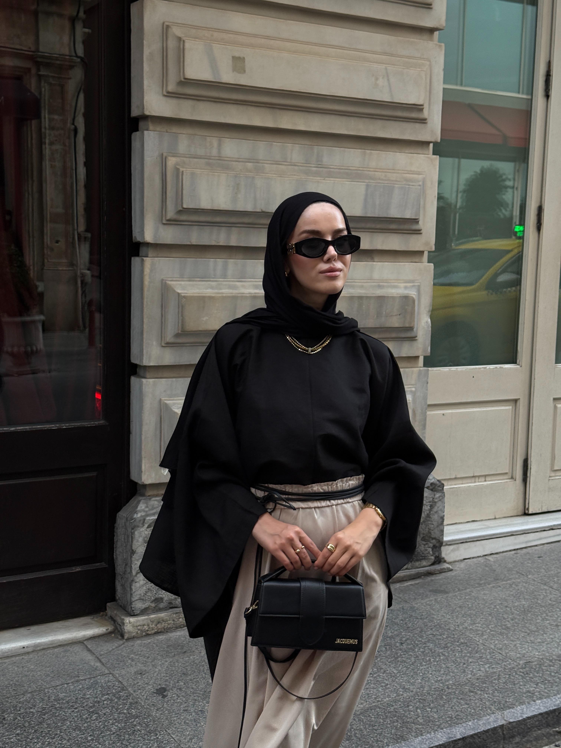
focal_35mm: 48
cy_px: 374
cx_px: 280
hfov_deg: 30.3
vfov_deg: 39.7
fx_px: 1037
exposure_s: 1/219
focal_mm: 6.76
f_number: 1.78
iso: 80
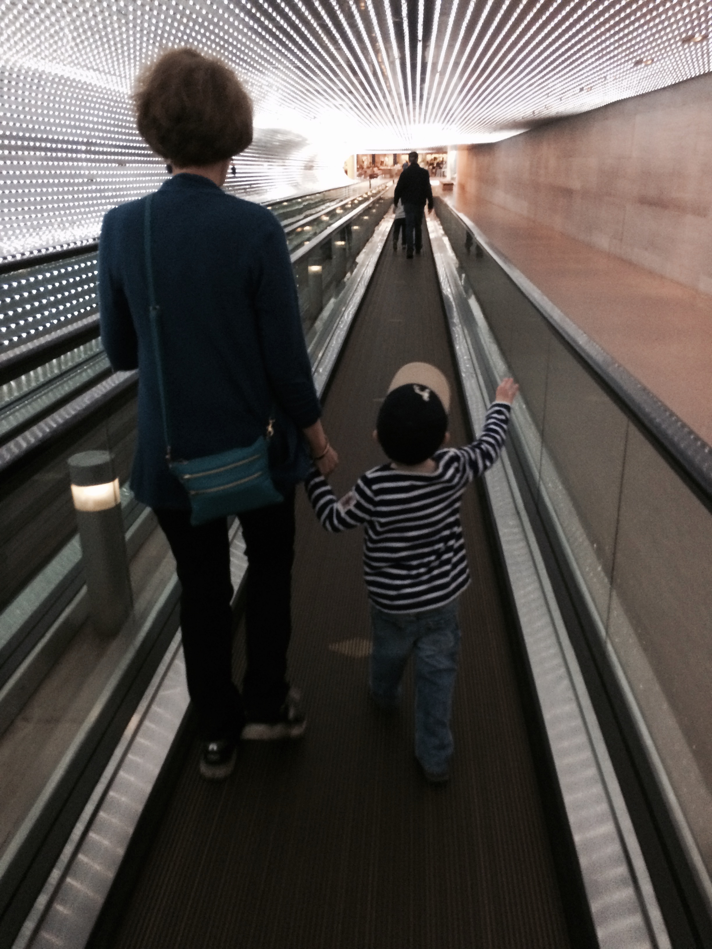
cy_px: 474
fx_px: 795
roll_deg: +2.6
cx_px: 356
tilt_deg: -28.3
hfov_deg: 48.2
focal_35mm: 29
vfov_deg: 61.7
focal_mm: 4.15
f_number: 2.2
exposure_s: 1/24
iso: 320
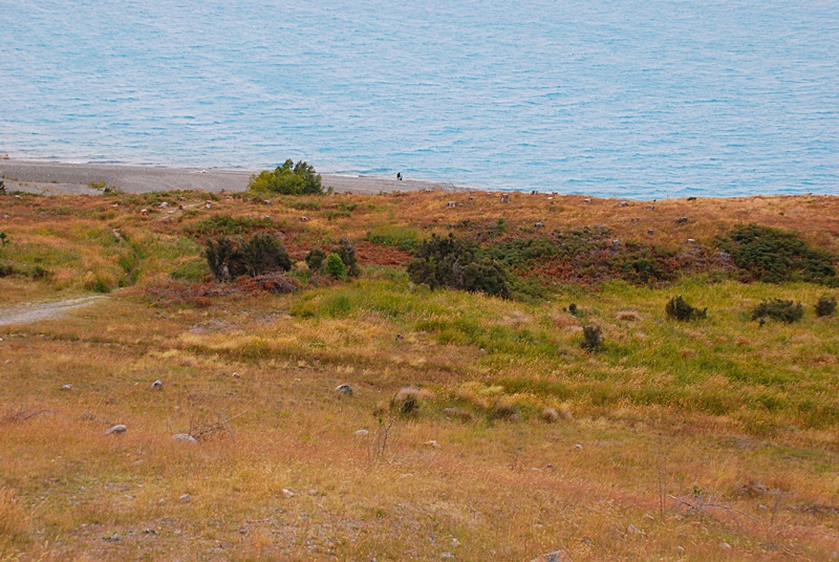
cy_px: 281
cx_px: 420
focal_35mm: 66
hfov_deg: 30.5
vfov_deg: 20.7
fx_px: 1540
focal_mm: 44
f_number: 6.3
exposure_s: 1/1000
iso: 400
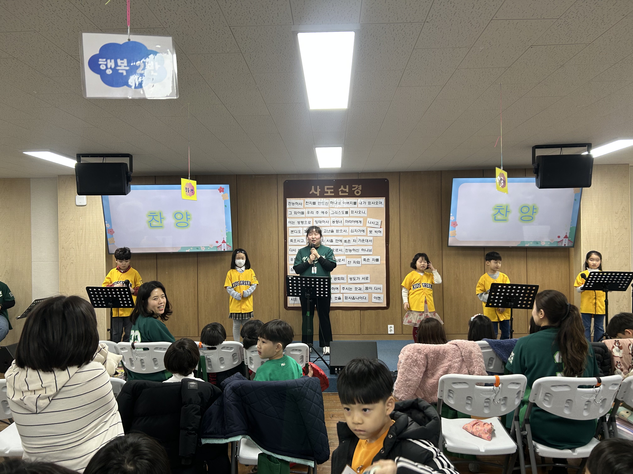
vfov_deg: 53.1
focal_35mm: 26
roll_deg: +0.8
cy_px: 237
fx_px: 475
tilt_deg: +0.1
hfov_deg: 67.3
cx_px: 316
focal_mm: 5.7
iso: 64
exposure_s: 1/60
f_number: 1.5
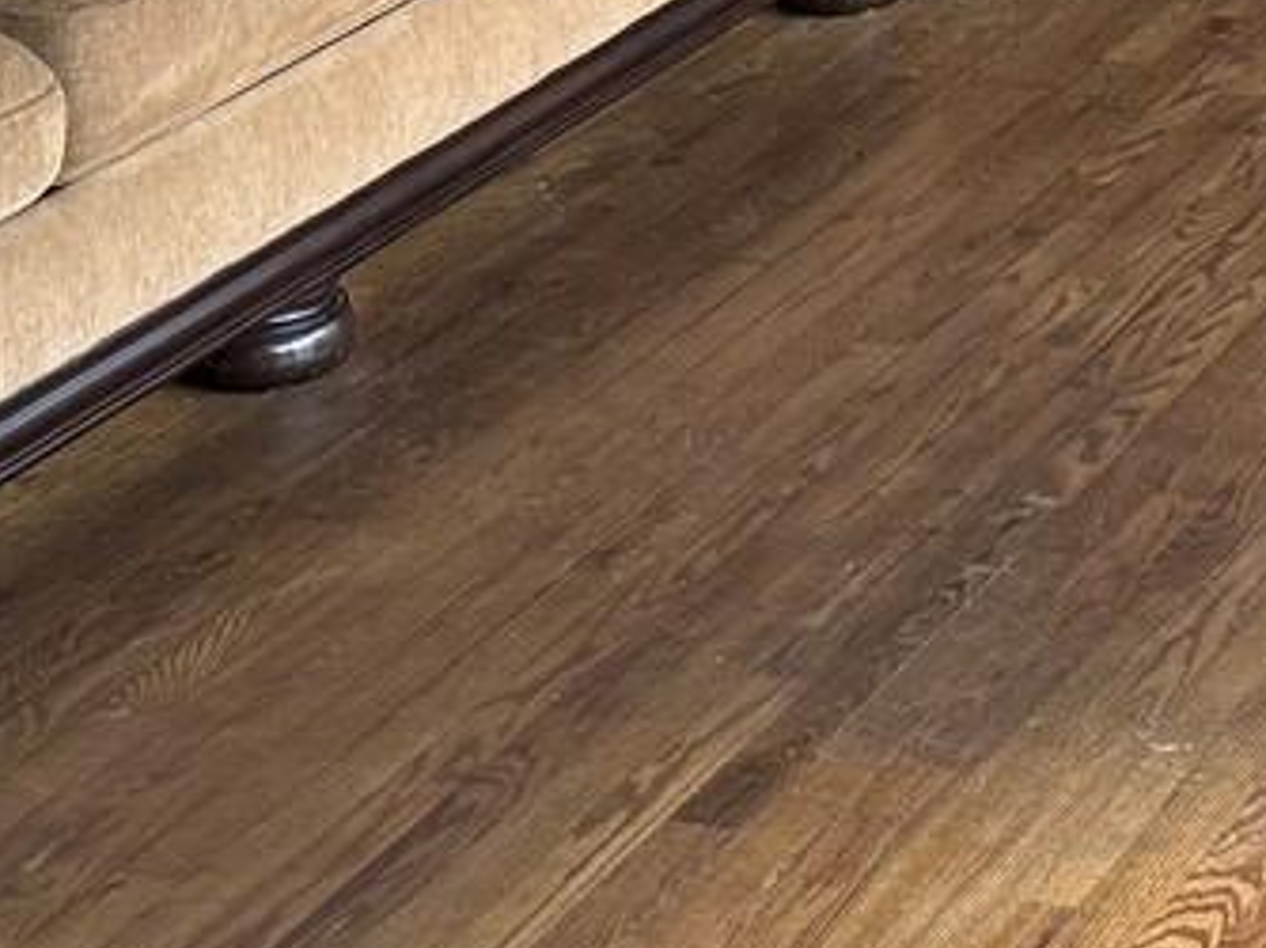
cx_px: 1535
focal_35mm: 115
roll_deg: +1.1
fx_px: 4203
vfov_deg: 12.3
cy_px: -451
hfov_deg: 16.4
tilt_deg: -12.4
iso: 160
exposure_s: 1/120
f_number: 1.78
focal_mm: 6.76
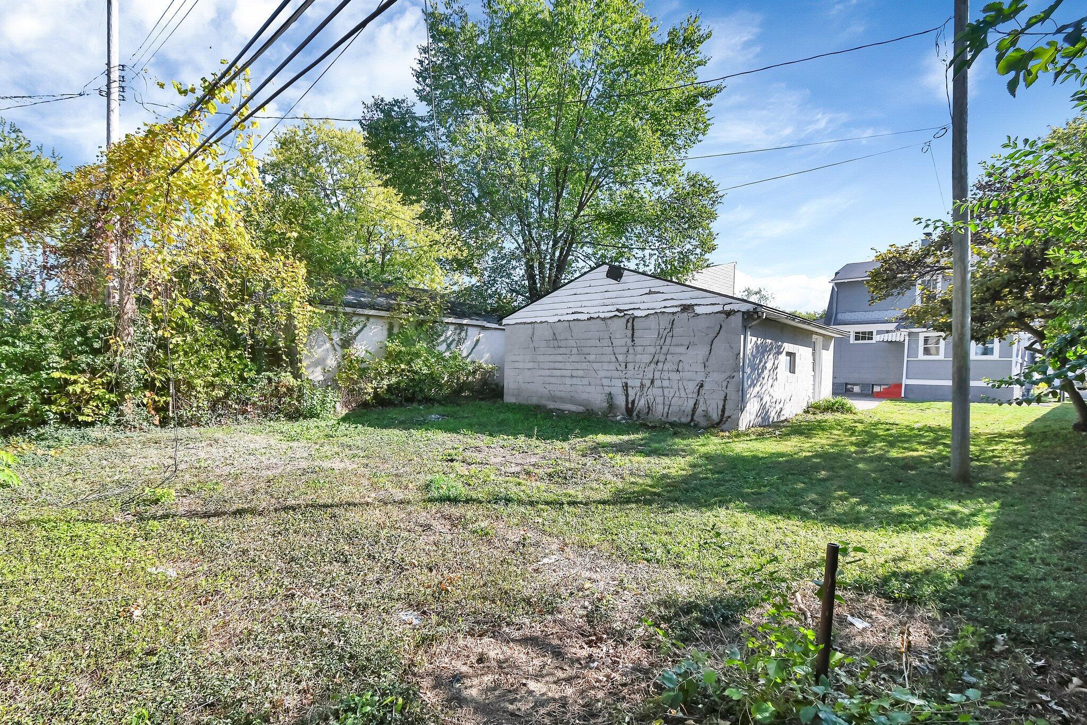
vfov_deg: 70.4
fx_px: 513
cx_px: 544
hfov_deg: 93.3
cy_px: 362
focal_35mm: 17
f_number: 6.3
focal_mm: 11.5
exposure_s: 1/1000
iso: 640
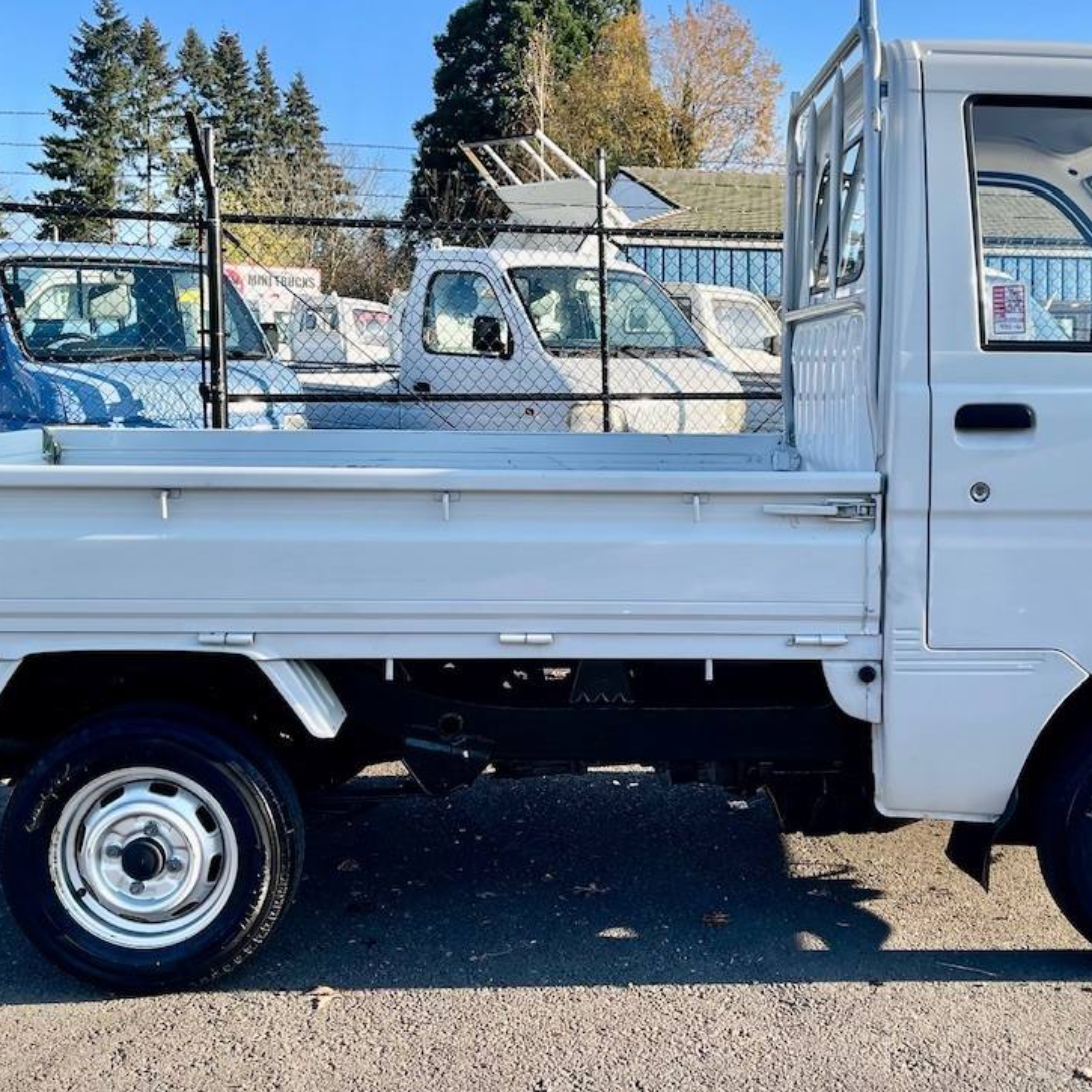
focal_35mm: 39
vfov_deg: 42.8
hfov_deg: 42.7
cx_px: 643
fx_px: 1392
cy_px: 494
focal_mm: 5.1
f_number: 1.6
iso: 32
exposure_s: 1/1130
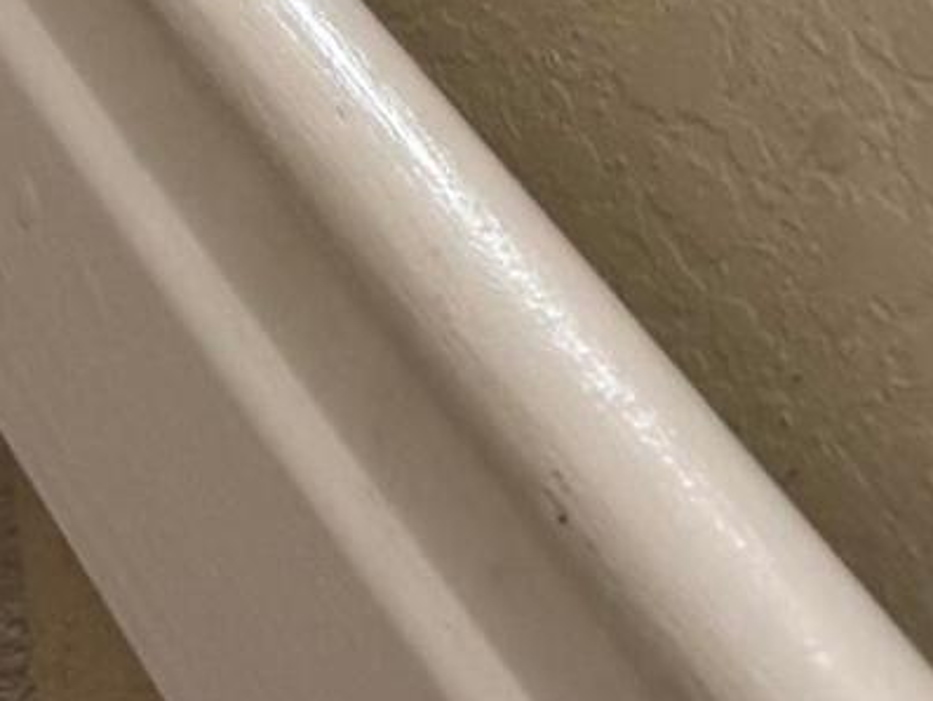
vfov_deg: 7.5
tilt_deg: +27.9
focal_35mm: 174
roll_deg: +0.2
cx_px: -964
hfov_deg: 10.4
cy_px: -1400
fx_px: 4691
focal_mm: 6.76
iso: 125
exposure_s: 1/60
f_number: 1.78
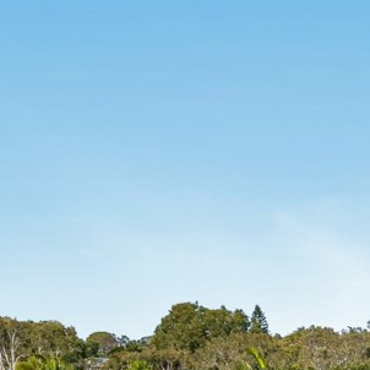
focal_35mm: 135
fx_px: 1633
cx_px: 871
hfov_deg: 11.0
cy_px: 820
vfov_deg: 11.3
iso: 100
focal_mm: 8.67
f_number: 1.8
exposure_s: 1/40
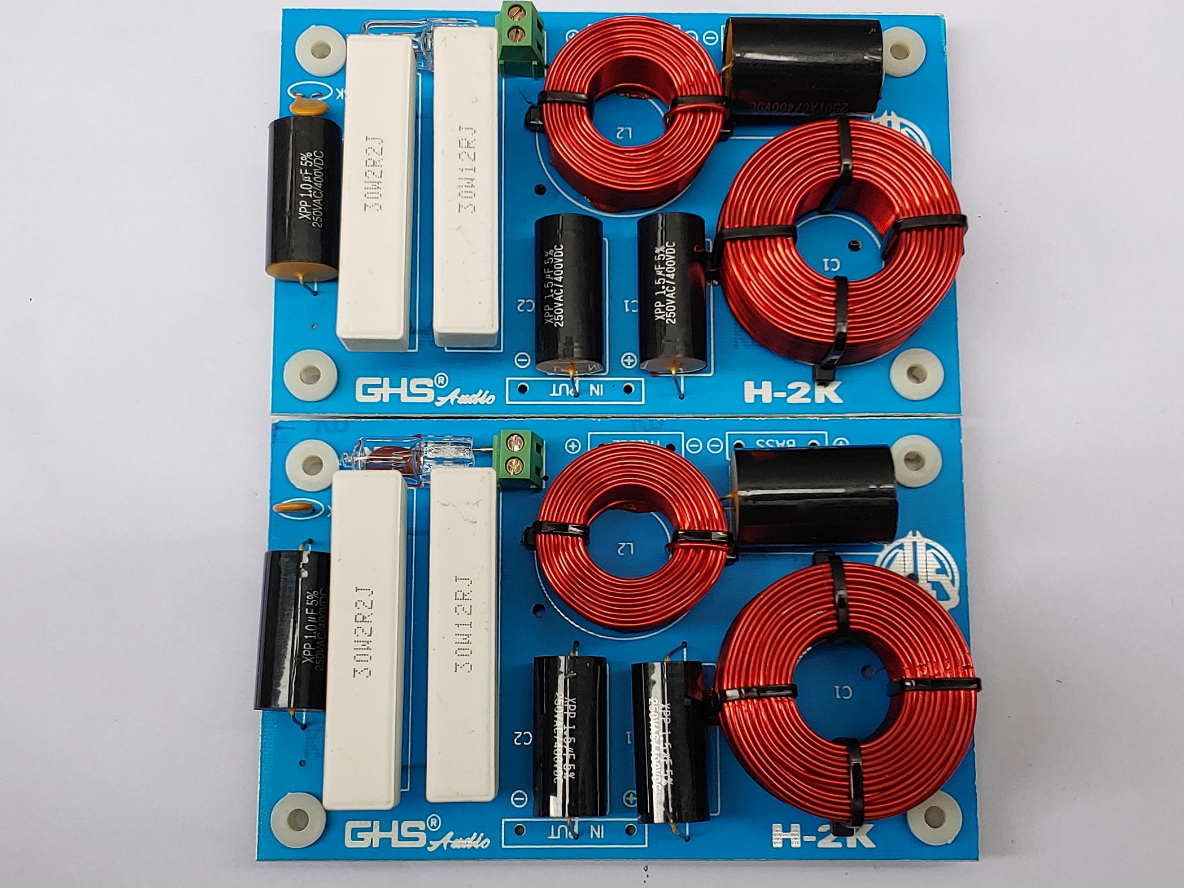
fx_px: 1608
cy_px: 444
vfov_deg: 30.9
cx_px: 592
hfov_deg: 40.4
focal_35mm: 47
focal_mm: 4.23
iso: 50
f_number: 1.5
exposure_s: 1/120
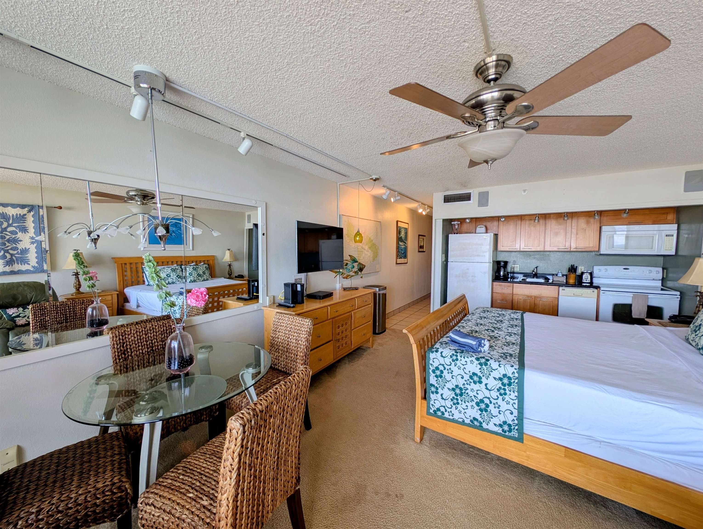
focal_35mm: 12
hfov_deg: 110.5
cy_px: 264
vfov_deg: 94.6
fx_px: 244
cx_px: 352
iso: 58
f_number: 1.95
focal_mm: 2.23
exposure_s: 1/60
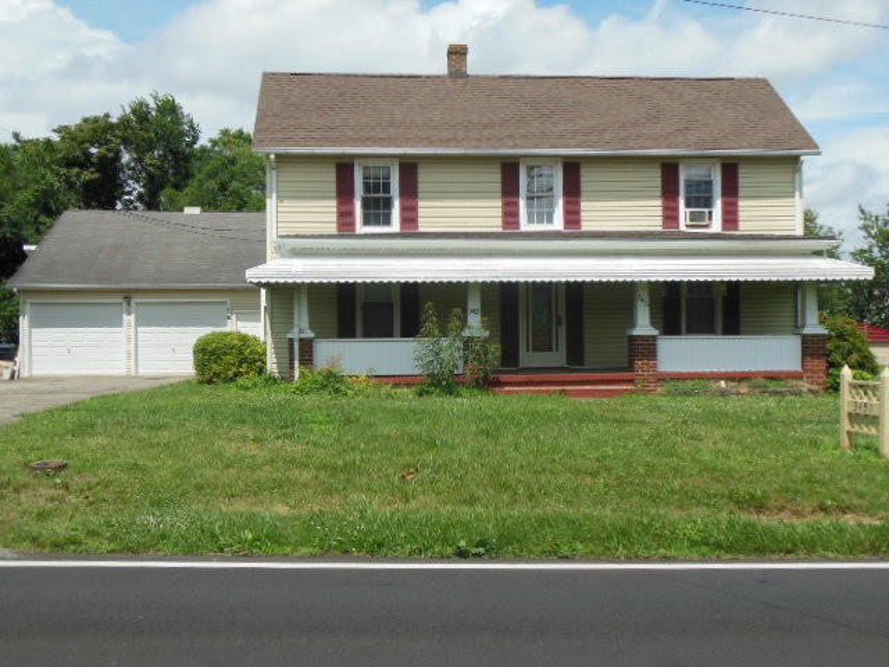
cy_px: 334
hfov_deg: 49.0
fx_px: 976
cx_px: 444
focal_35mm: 38
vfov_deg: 37.7
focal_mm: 6.8
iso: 125
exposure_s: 1/1500
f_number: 3.6
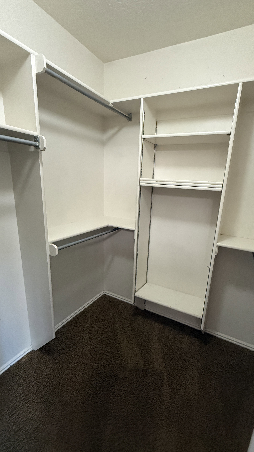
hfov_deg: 66.8
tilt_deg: -14.1
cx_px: 144
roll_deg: -3.4
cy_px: 231
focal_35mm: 16
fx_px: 192
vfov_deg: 99.4
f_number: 2.2
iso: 640
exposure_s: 1/60
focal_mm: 2.22
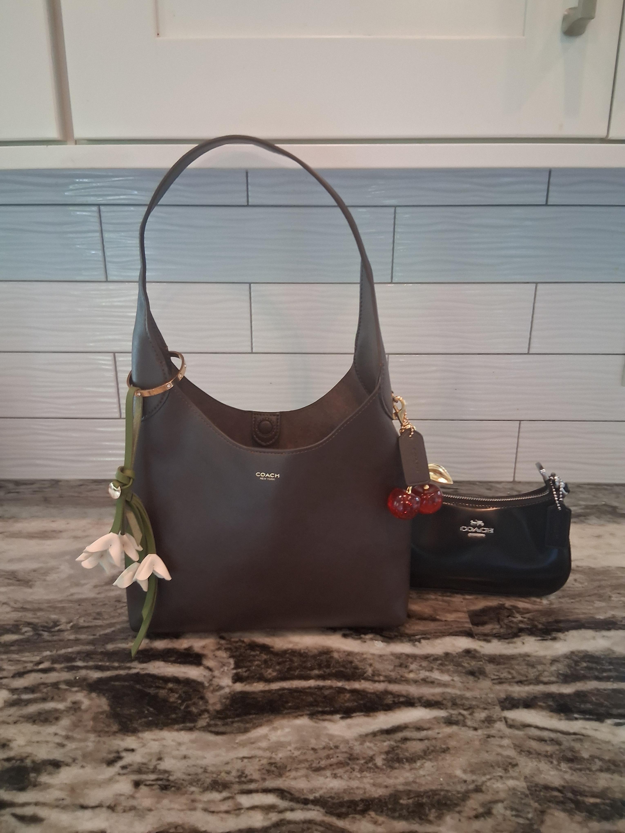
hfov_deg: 53.1
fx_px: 626
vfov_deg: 67.3
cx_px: 312
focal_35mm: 26
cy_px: 416
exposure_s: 1/40
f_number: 1.8
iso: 400
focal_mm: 3.98
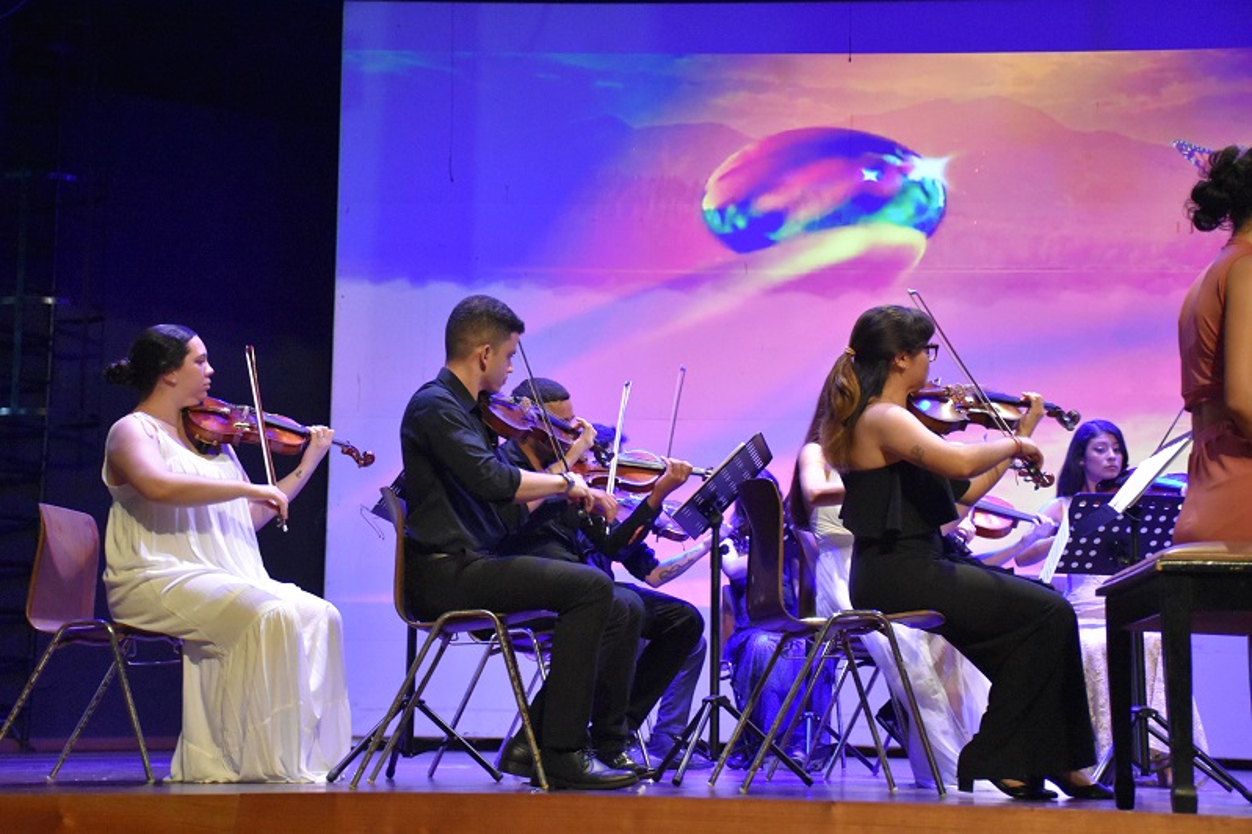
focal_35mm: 60
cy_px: 417
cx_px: 626
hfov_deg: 33.4
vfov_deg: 22.6
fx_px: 2086
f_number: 4.5
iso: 7200
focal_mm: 40
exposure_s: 1/60
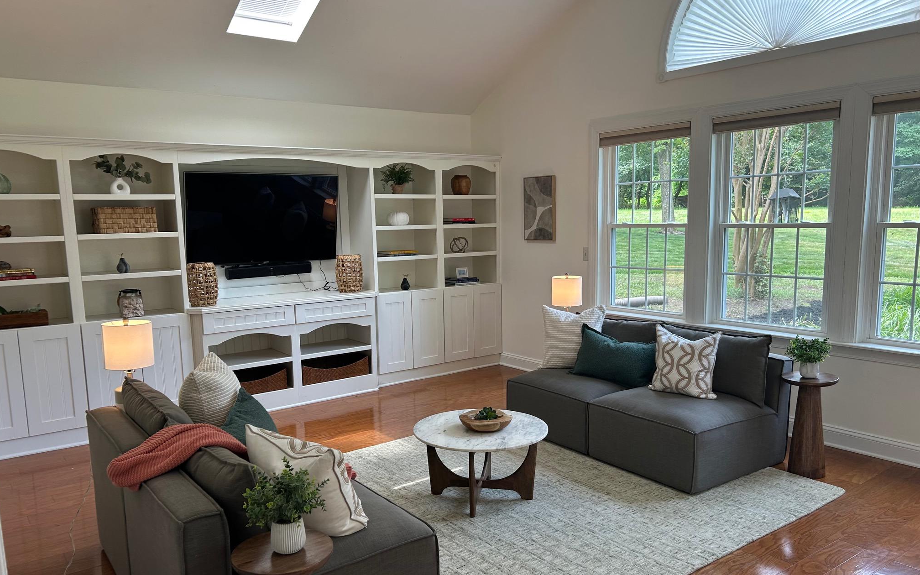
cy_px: 319
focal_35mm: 28
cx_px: 455
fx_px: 702
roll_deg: +1.9
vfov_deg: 44.5
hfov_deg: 66.5
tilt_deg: -7.7
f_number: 1.5
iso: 64
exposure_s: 1/120
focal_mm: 5.7
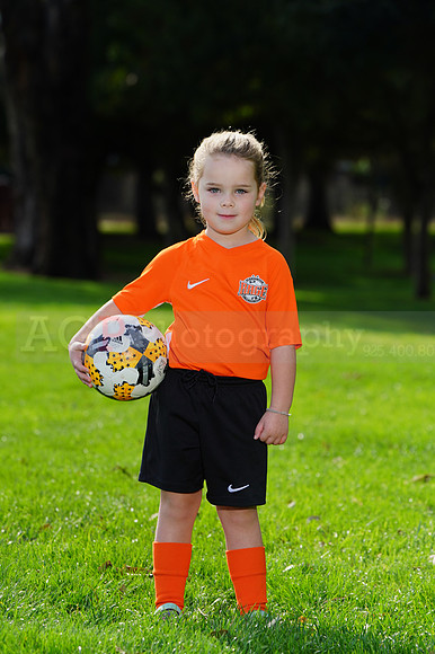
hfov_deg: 6.5
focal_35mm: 212
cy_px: 327
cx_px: 218
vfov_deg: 9.7
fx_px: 3847
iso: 125
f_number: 8
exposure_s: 1/200
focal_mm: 212
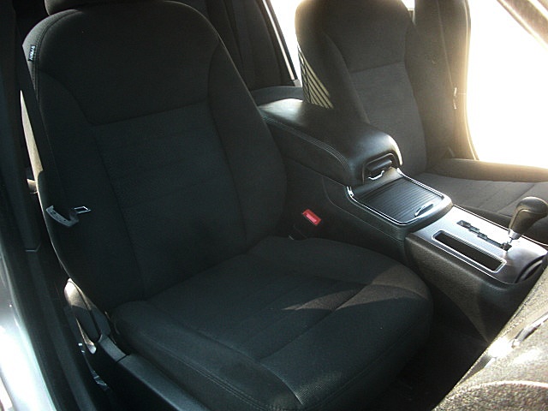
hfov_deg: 51.4
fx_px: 570
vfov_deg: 39.7
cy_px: 206
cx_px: 274
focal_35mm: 36
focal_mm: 6.3
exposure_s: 1/60
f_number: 2.8
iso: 200
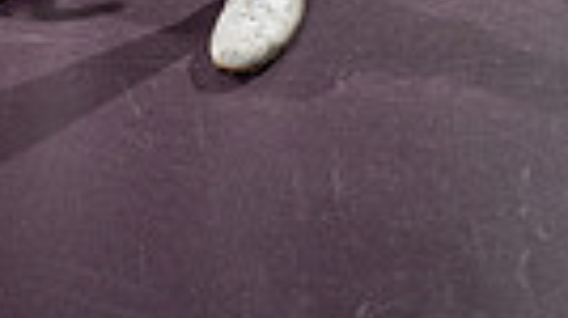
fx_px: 1640
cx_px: 216
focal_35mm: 109
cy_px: -589
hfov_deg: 19.6
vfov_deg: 9.2
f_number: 4
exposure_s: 1/250
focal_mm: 31
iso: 640
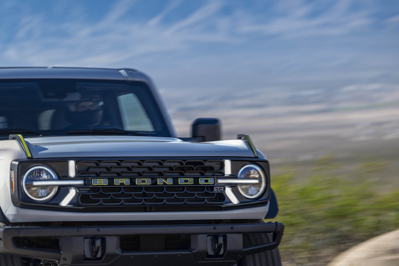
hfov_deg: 8.5
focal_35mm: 241
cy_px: 212
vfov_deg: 5.7
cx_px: 45
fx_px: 2671
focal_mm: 120
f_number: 4
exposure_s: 1/50
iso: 32
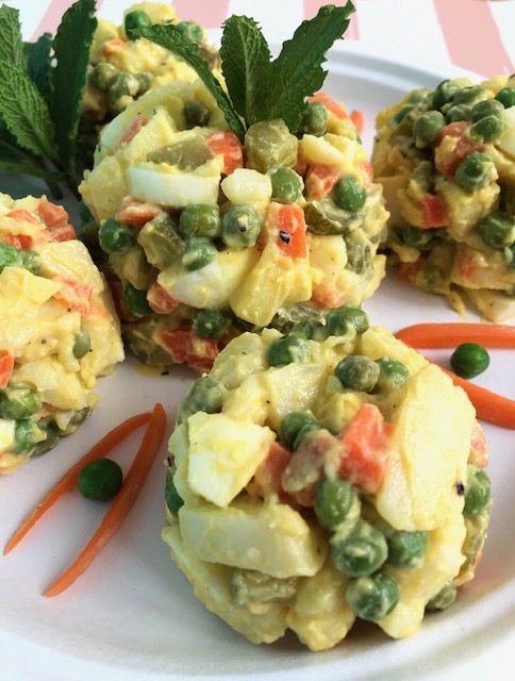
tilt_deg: -51.8
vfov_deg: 63.3
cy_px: 340
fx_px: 552
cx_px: 258
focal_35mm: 28
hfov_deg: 50.0
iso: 25
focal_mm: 3.99
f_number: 1.8
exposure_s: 1/30
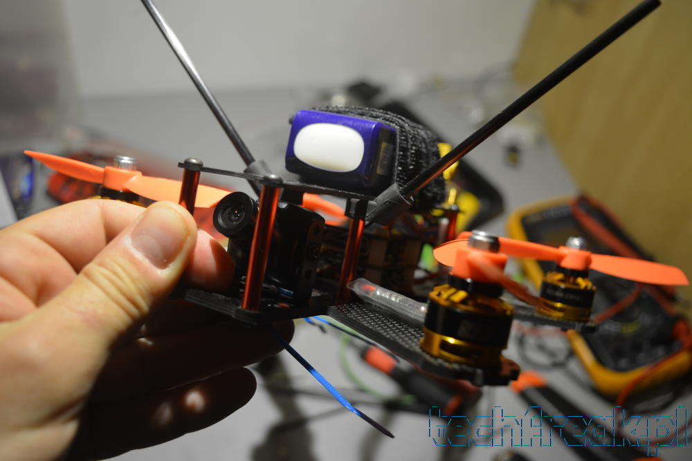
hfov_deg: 53.1
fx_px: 692
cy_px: 230
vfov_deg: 36.9
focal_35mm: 36
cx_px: 346
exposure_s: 1/60
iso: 400
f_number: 4
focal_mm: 24
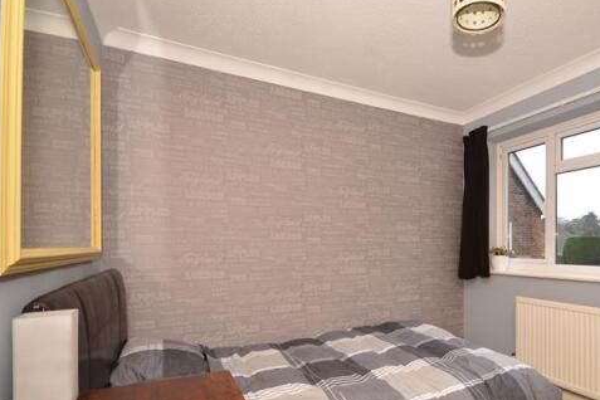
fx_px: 378
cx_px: 403
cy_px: 240
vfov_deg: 55.4
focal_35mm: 23
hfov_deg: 74.4
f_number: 5.6
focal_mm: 11
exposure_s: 1/20
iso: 400
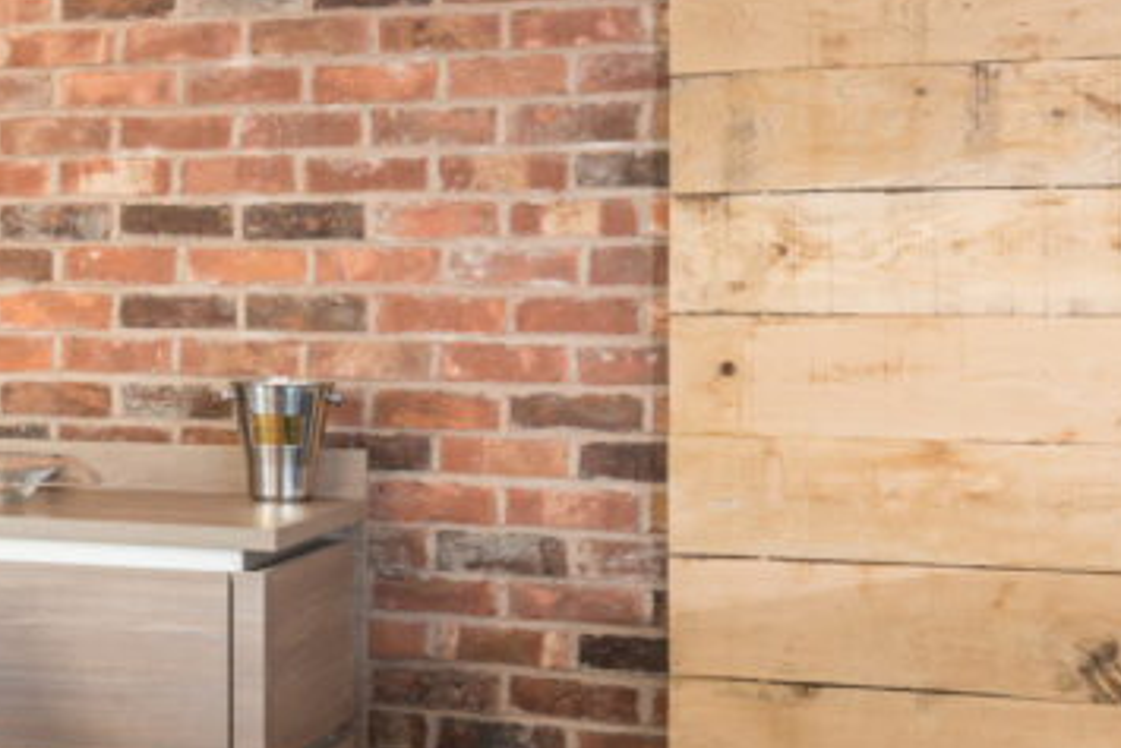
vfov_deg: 17.3
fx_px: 2461
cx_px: -429
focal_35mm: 79
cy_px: 316
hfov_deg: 22.3
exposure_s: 1/8
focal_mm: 27
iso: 200
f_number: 7.1
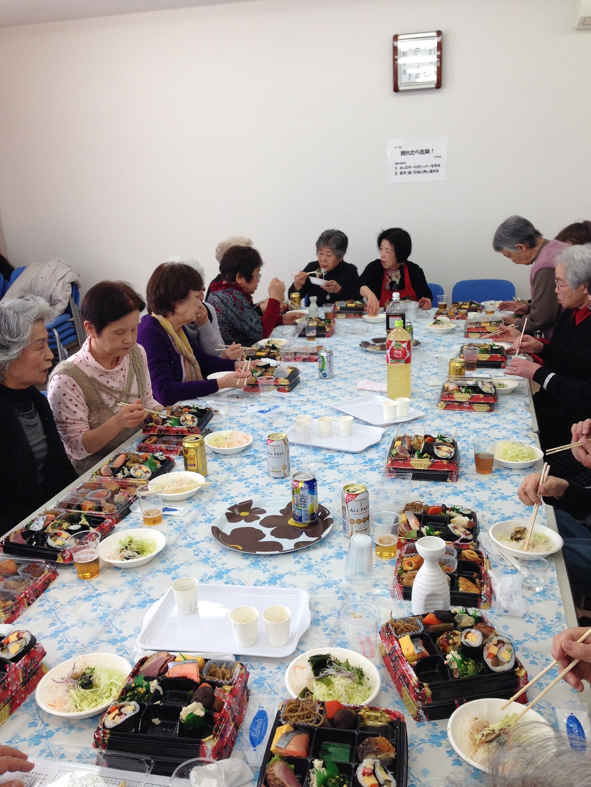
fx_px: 751
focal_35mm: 33
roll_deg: +2.1
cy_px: 394
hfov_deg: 42.9
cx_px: 296
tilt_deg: -14.0
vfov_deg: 55.4
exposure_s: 1/120
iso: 50
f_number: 2.4
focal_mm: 4.12
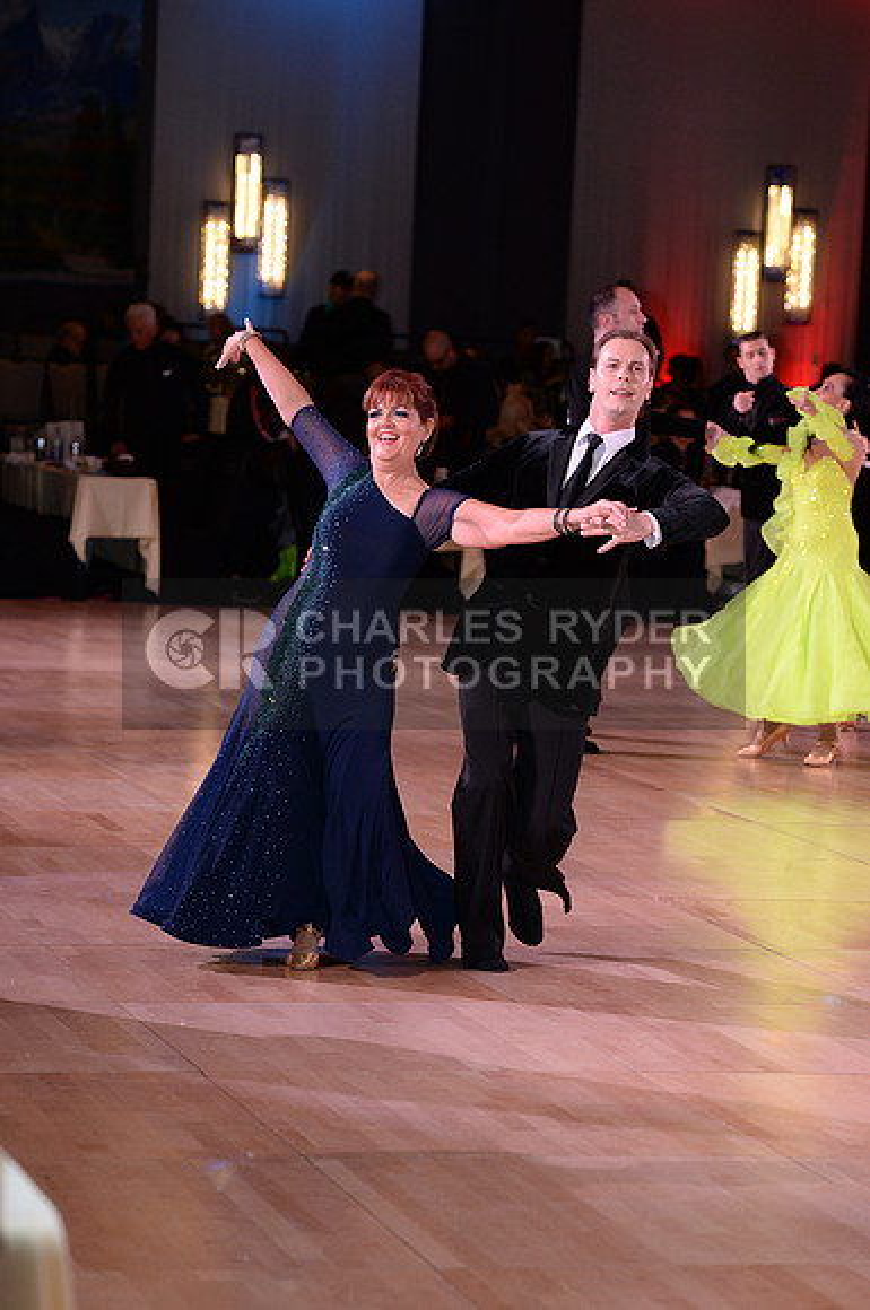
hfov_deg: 10.9
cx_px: 435
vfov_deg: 16.4
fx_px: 4544
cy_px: 655
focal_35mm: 125
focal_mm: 125
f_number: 5
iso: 2000
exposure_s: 1/250
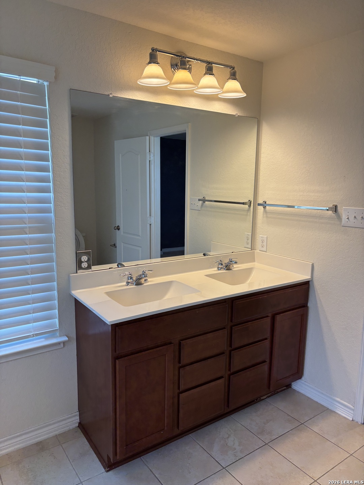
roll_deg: -0.9
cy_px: 242
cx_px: 182
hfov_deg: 53.1
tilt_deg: -10.1
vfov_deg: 67.3
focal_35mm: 26
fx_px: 365
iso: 50
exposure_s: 1/120
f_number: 1.6
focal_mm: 5.96
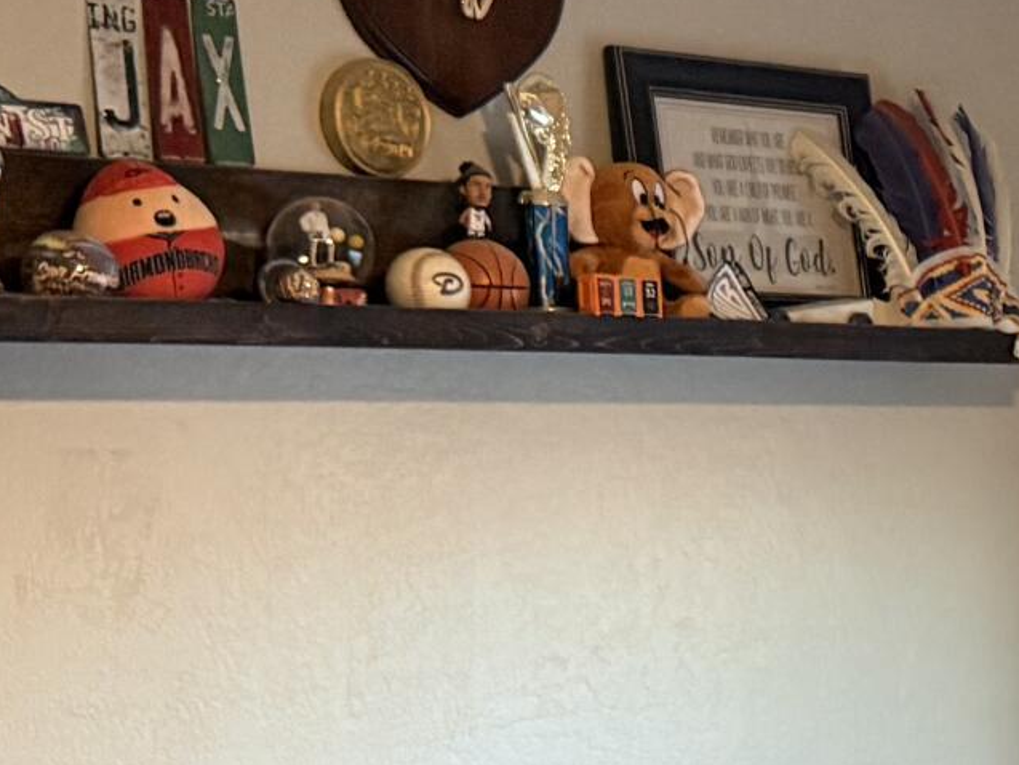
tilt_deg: -7.4
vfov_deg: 12.9
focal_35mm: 113
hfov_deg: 15.4
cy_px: 856
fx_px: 3327
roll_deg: -0.5
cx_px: 1718
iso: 320
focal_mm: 6.76
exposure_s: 1/60
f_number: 1.78
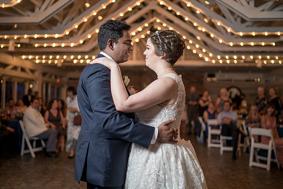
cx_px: 140
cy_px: 93
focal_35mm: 36
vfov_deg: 36.9
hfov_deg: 53.1
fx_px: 283
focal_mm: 35
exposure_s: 1/200
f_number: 1.4
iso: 200
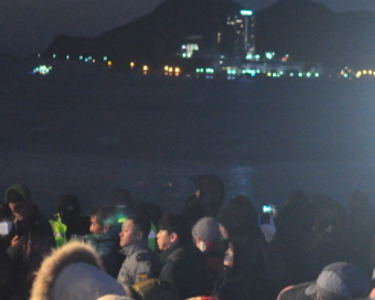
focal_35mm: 128
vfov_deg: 12.0
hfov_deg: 14.9
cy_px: 162
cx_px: 306
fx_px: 1424
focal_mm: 35
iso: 2200
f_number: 2.8
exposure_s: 1/30
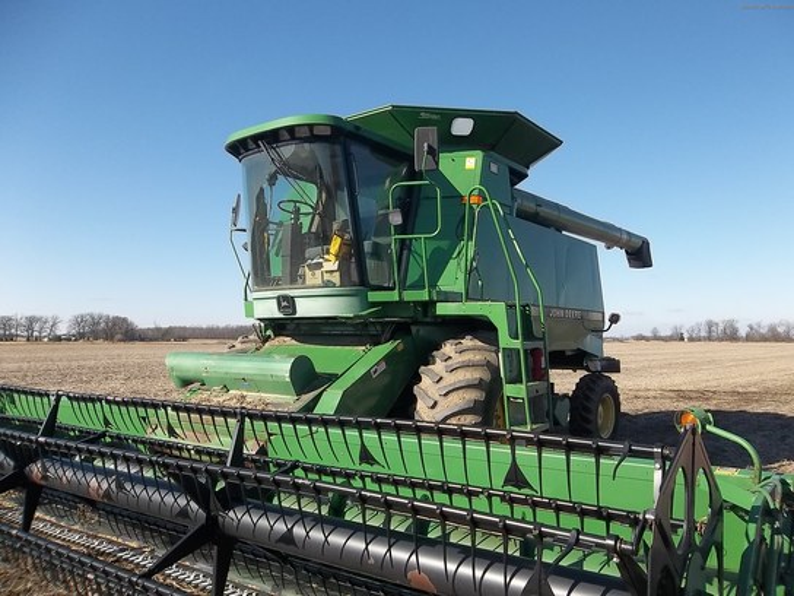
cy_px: 298
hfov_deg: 65.3
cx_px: 397
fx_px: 619
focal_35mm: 27
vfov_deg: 51.4
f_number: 8.9
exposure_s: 1/160
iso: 80
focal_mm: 4.9
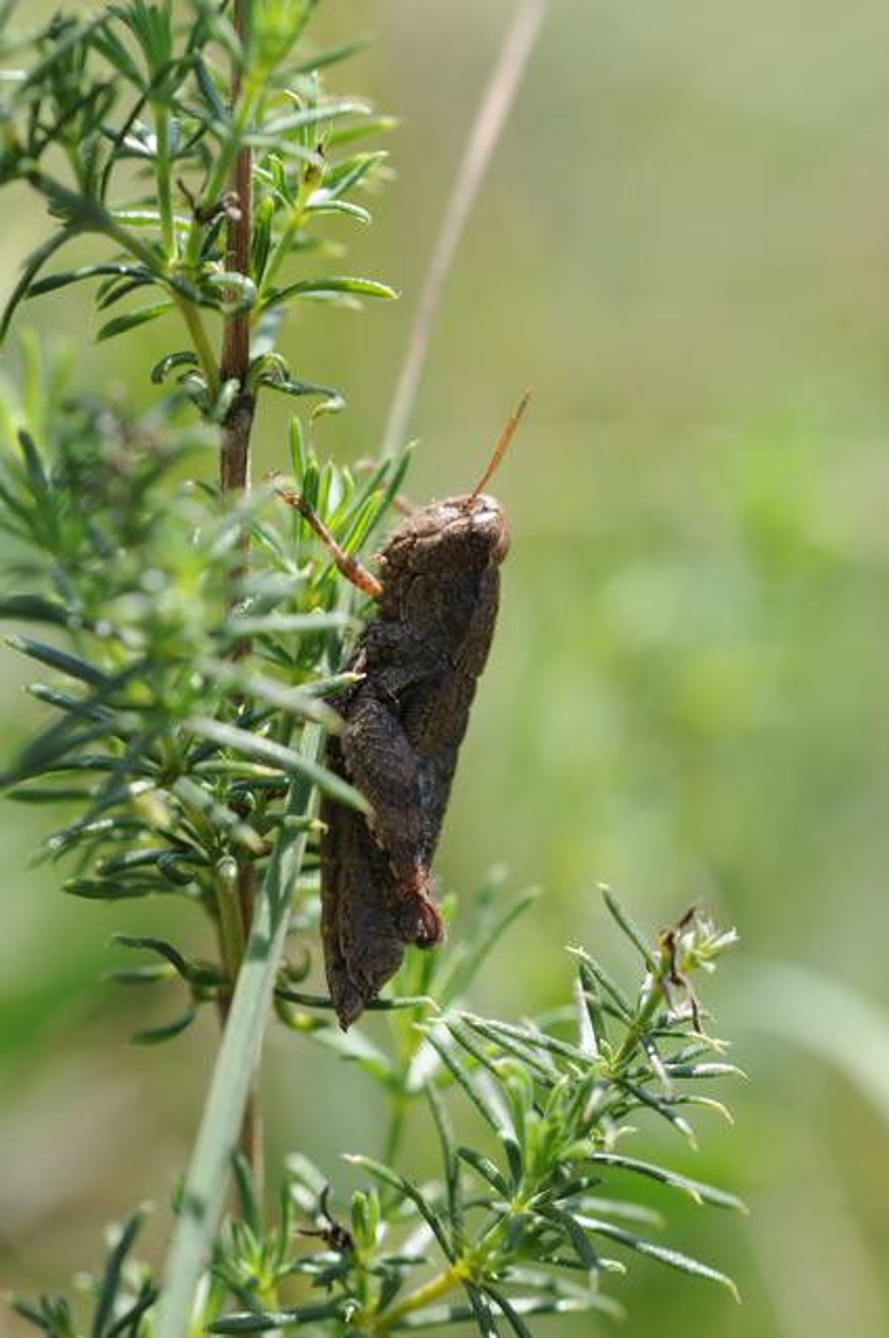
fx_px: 5849
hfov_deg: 8.7
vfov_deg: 13.1
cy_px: 669
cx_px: 444
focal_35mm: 158
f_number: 10
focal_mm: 105
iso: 250
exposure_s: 1/250
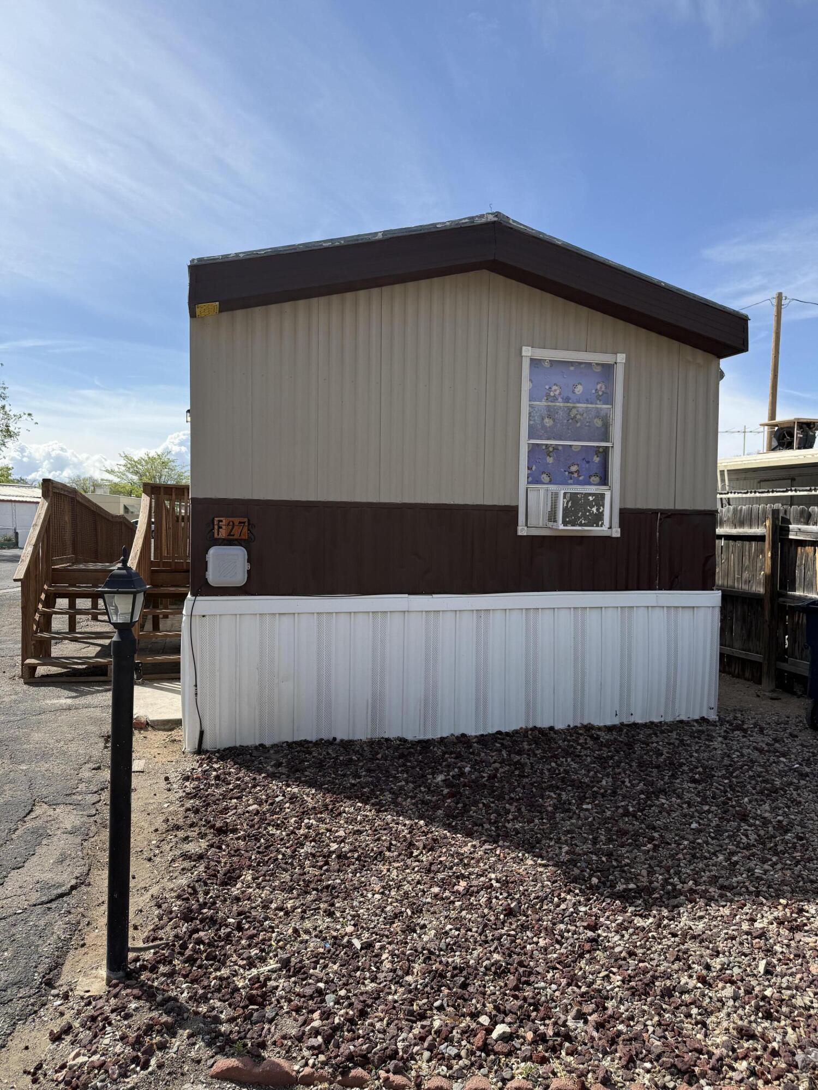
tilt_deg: -0.4
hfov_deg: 56.8
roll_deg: -1.3
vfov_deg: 71.6
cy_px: 545
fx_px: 756
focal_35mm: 24
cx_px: 409
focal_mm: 6.76
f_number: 1.78
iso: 80
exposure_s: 1/3953
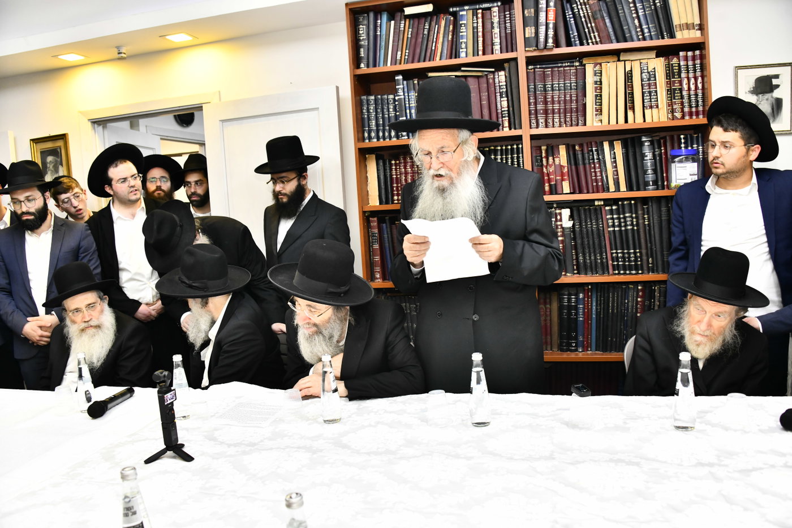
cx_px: 396
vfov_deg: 46.4
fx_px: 616
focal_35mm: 28
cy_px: 264
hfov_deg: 65.5
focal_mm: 28
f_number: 5.6
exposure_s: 1/100
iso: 1600
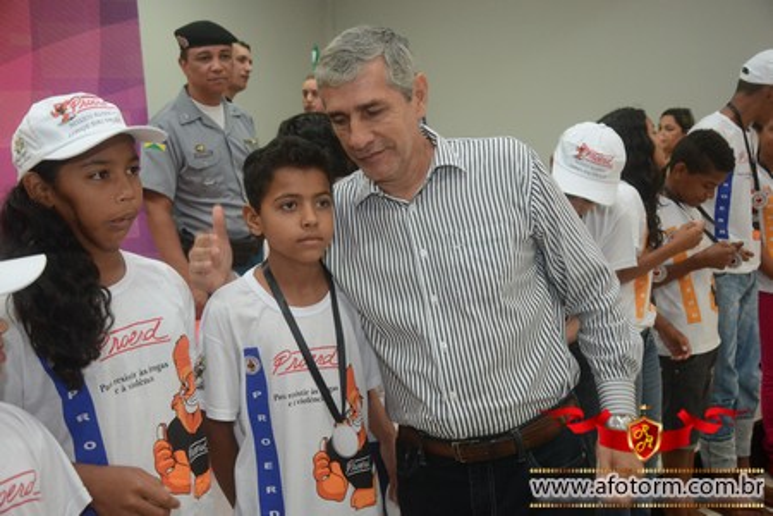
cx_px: 386
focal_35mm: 36
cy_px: 258
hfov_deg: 53.1
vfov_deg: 36.9
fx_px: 773
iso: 1600
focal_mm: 24
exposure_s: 1/80
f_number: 3.8
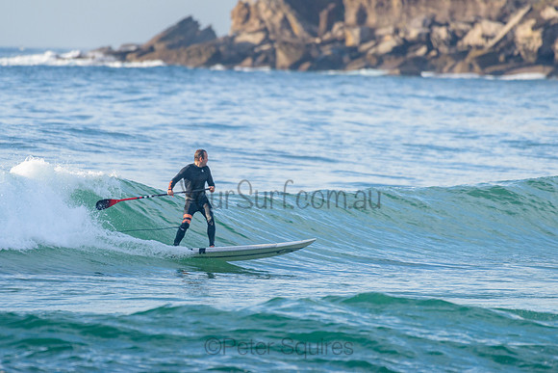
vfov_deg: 2.2
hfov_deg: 3.4
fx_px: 9505
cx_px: 248
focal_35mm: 613
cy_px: 148
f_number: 5.6
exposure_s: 1/2000
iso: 400
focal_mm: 500
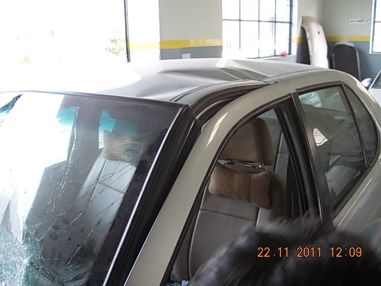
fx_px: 418
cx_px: 190
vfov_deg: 37.7
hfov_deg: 49.0
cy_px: 143
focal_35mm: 38
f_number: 3.1
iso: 110
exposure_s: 1/30
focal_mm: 5.3
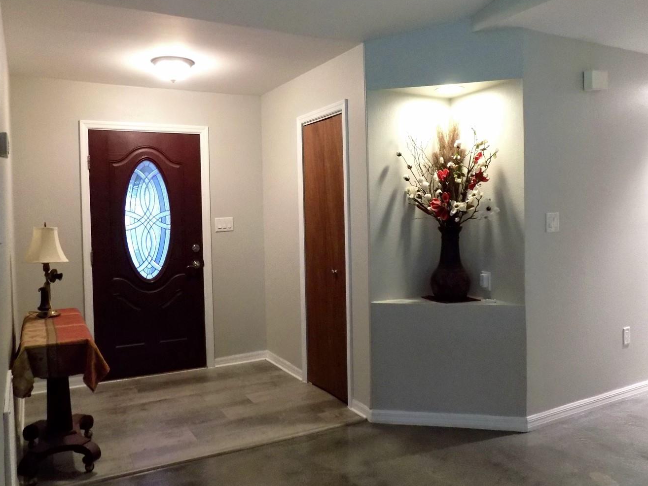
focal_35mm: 28
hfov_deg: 63.4
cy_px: 234
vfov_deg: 49.7
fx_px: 524
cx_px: 311
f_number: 3.1
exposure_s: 1/20
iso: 400
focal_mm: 4
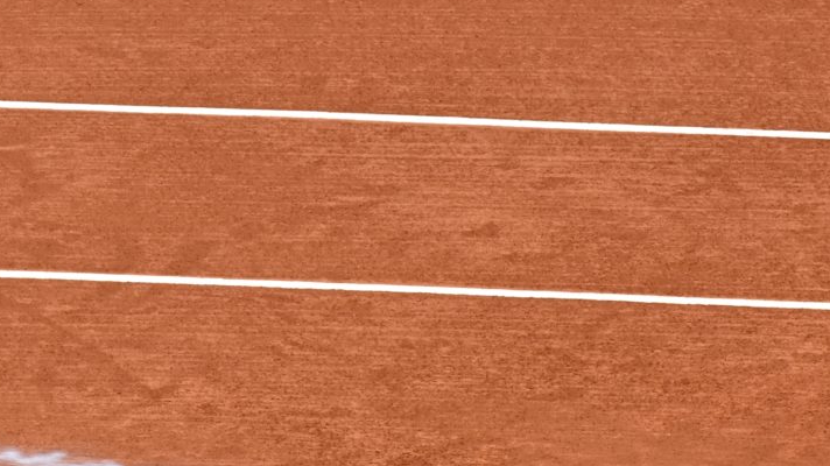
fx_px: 10275
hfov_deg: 4.6
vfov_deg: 2.6
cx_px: -92
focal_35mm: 467
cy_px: 573
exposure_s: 1/640
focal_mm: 155
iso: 200
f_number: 6.3
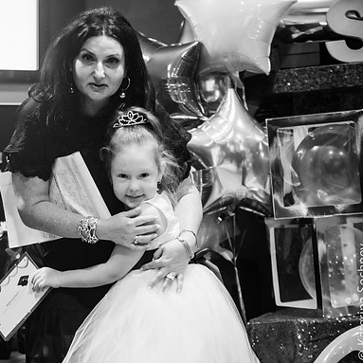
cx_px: 101
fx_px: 1376
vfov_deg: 15.0
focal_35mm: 116
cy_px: 182
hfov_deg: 15.0
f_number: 2.8
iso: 1600
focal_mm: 90
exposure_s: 1/200
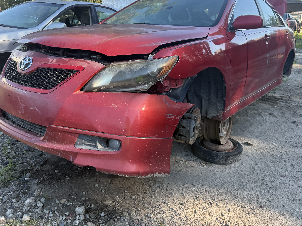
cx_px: 151
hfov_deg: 58.3
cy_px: 87
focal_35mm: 31
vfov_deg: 45.1
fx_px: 270
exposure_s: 1/695
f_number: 1.78
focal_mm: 6.76
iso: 100
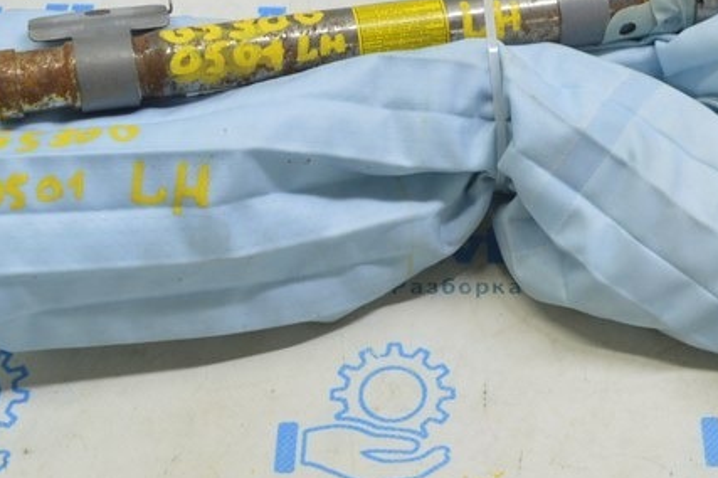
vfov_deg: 18.9
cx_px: 575
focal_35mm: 72
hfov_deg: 27.5
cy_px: 173
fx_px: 1435
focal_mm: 20
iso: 400
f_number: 5.6
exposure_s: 1/20
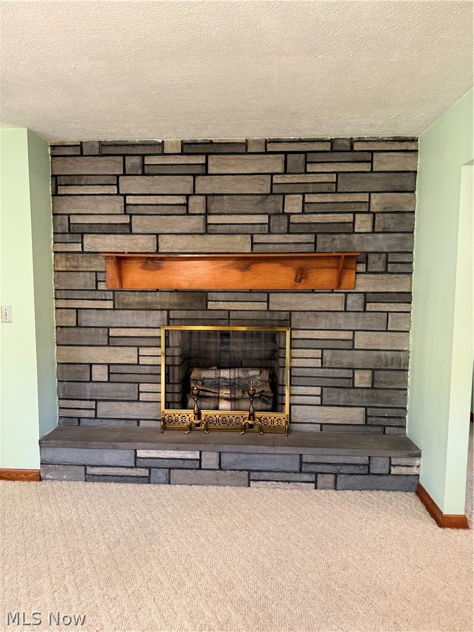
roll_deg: -1.3
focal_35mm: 24
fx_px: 438
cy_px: 316
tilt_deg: -5.1
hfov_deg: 56.8
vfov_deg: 71.6
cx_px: 237
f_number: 1.78
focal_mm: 6.76
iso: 320
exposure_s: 1/60
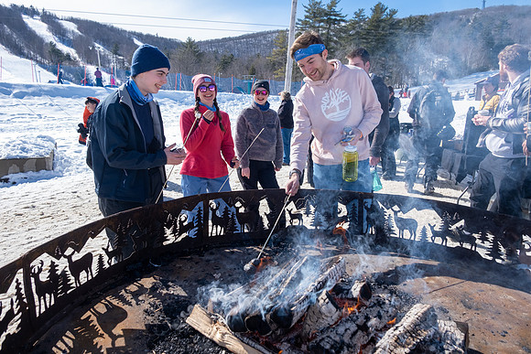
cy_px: 177
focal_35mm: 24
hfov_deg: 73.7
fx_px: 354
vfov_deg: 53.2
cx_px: 266
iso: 320
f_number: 5
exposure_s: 1/1000
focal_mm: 16
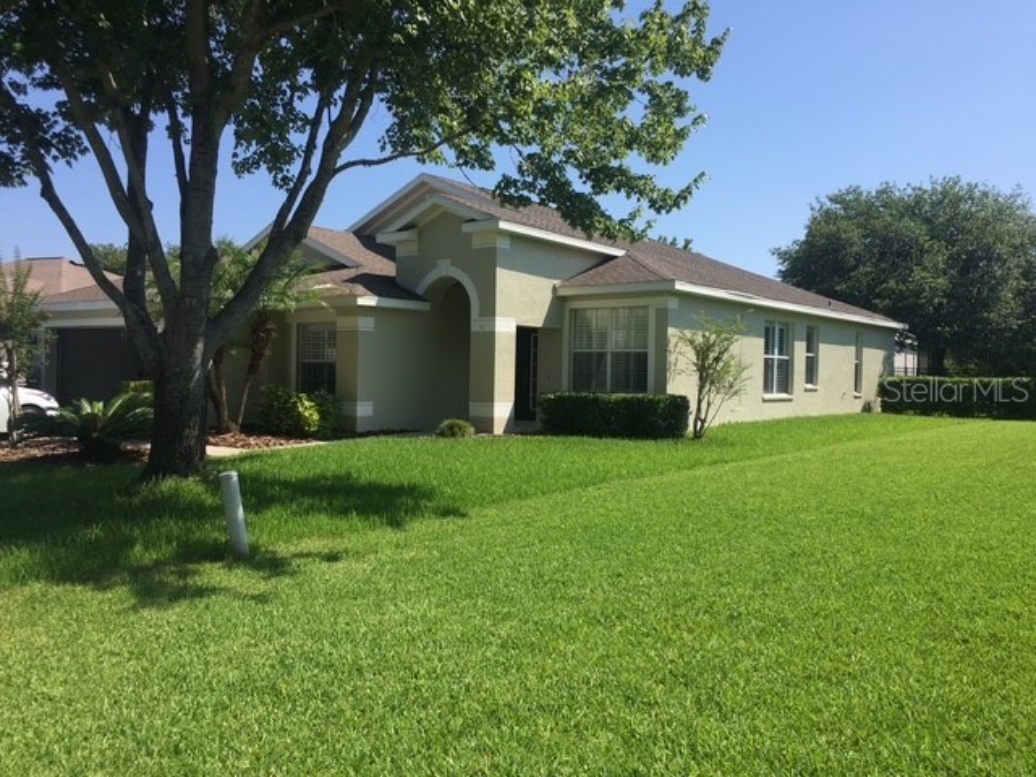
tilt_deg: -0.7
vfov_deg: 48.2
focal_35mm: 29
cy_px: 388
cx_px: 518
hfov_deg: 61.7
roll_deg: -1.1
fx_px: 868
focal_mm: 4.15
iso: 32
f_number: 2.2
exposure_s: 1/1883
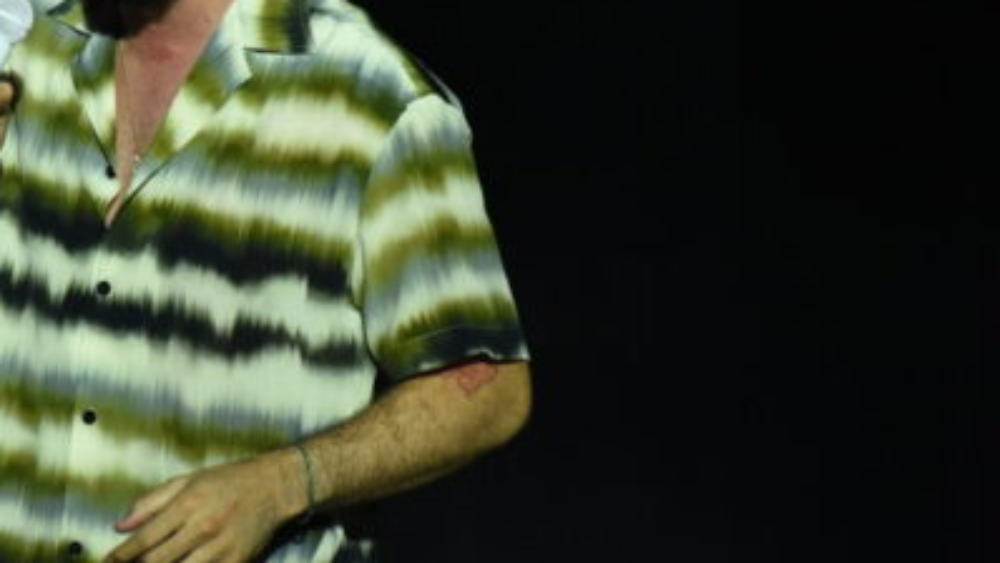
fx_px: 10714
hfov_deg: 5.3
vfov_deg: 3.0
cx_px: 156
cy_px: 163
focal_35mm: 404
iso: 1600
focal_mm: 200
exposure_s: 1/200
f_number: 5.6
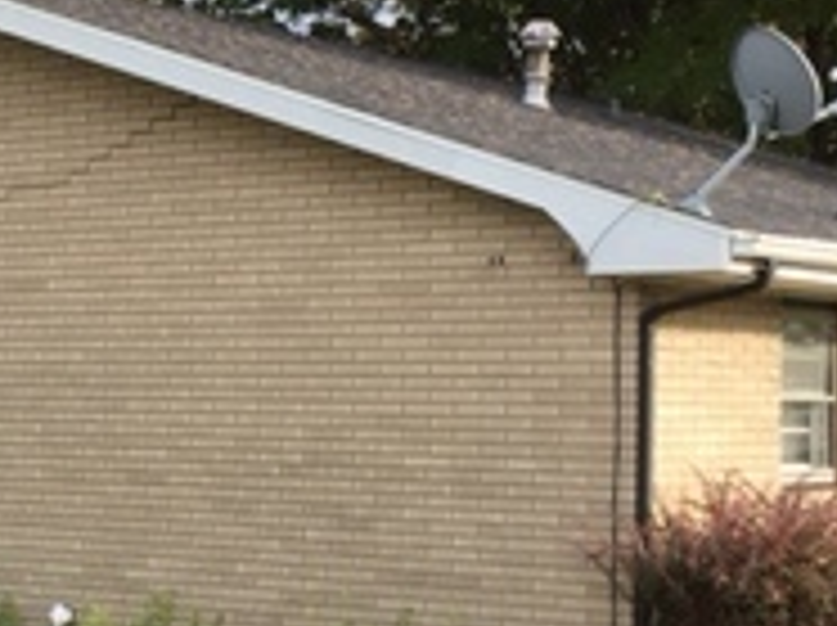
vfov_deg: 14.7
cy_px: 410
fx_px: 2415
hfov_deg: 19.1
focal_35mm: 100
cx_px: 0
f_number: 2.2
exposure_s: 1/272
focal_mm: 4.15
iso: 25
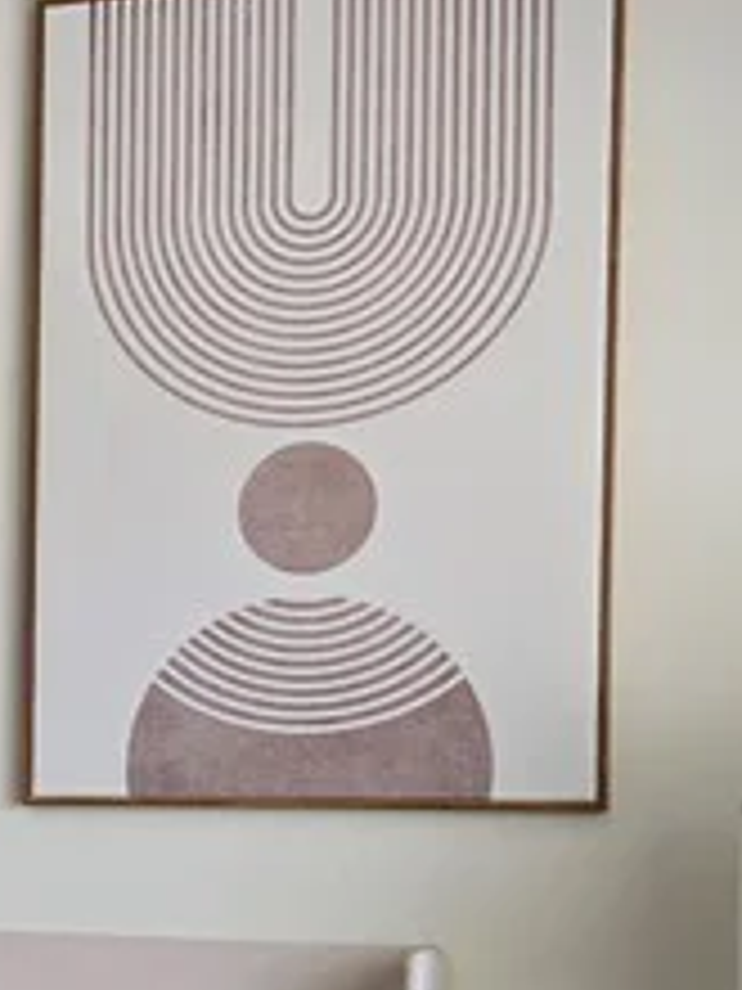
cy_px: 846
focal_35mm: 107
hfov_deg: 12.2
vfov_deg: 18.1
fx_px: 3058
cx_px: -751
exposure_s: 1/120
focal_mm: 5.4
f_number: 1.8
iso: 40
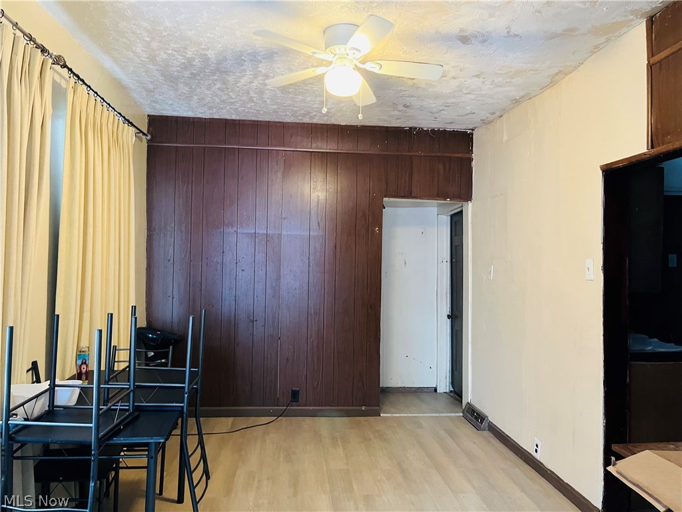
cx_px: 341
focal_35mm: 26
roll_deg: -1.1
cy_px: 256
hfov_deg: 67.3
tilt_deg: +1.9
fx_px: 512
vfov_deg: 53.1
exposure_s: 1/40
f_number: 1.6
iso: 400
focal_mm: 5.1
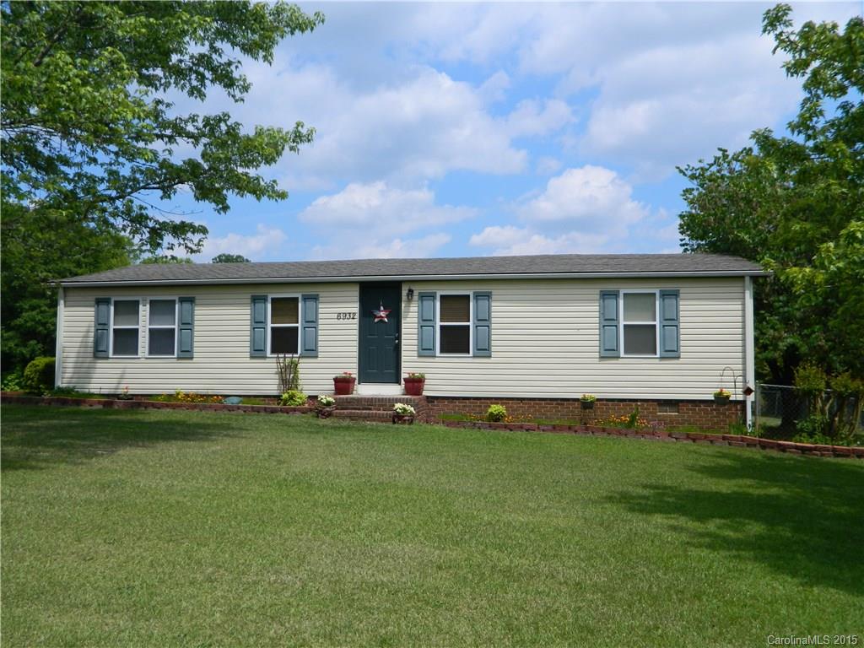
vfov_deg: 45.4
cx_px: 432
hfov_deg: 58.4
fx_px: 774
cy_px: 324
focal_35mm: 31
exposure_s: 1/200
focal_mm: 5.6
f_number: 9.1
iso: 80
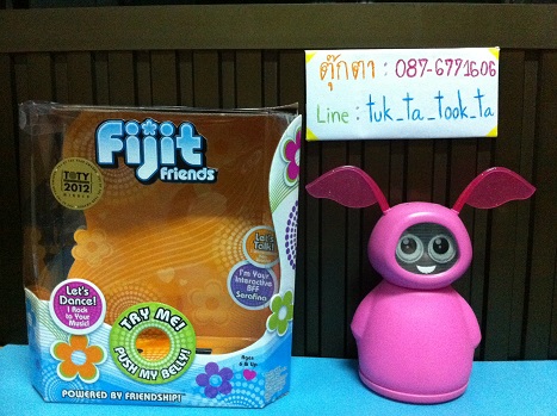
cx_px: 278
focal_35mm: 35
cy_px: 208
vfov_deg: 40.6
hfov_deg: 52.7
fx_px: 562
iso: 1000
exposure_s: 1/17
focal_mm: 3.85
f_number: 2.8
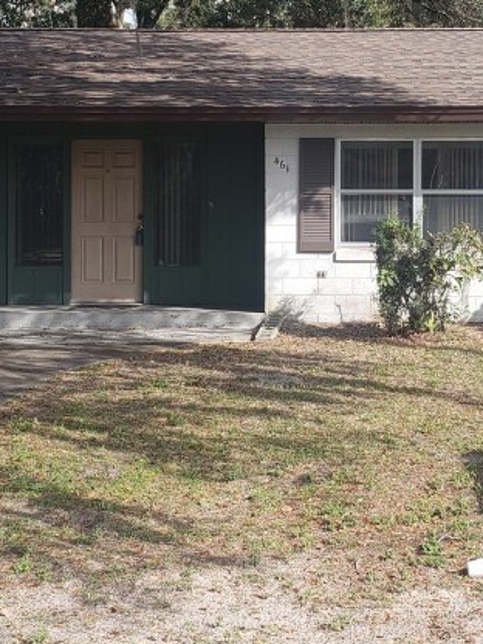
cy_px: 232
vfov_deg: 30.1
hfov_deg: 22.7
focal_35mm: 64
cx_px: 359
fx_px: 1191
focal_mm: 4.3
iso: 50
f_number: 2.4
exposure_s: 1/762
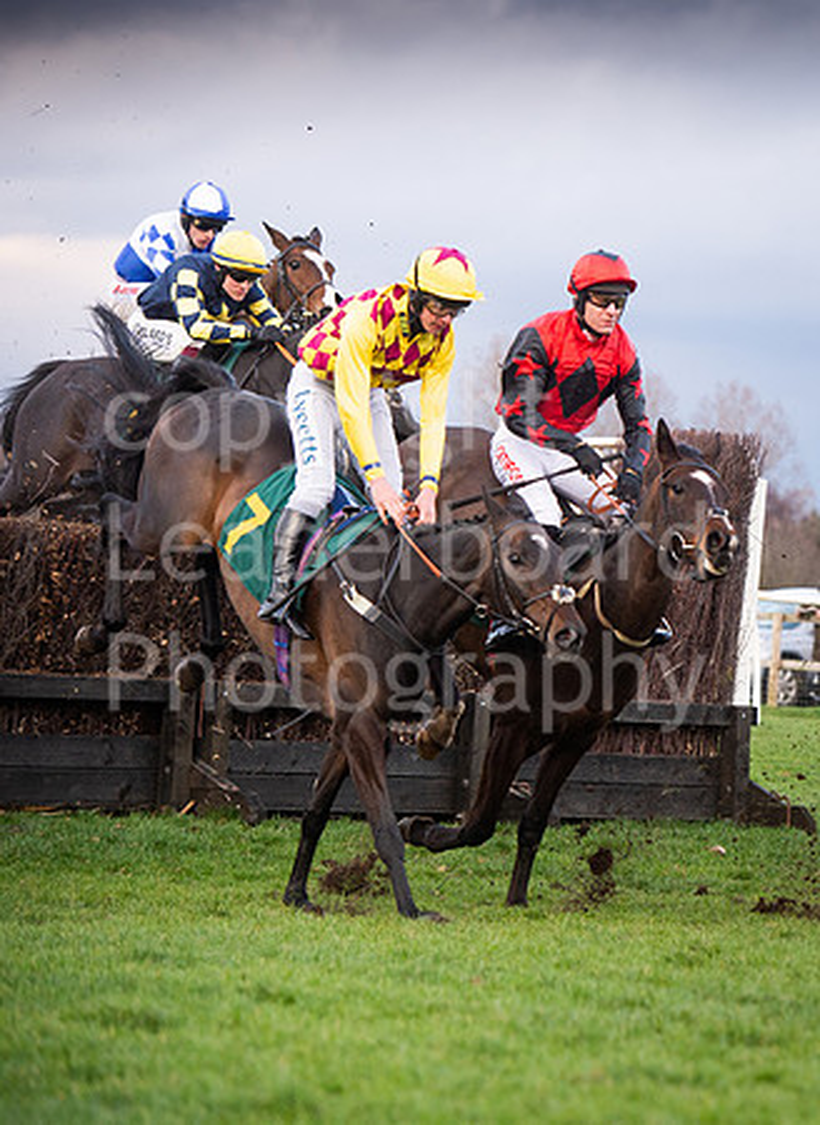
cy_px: 577
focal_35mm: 182
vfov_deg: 11.0
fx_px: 5863
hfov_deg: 8.0
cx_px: 852
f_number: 4.5
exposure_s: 1/1250
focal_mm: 122
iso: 2000
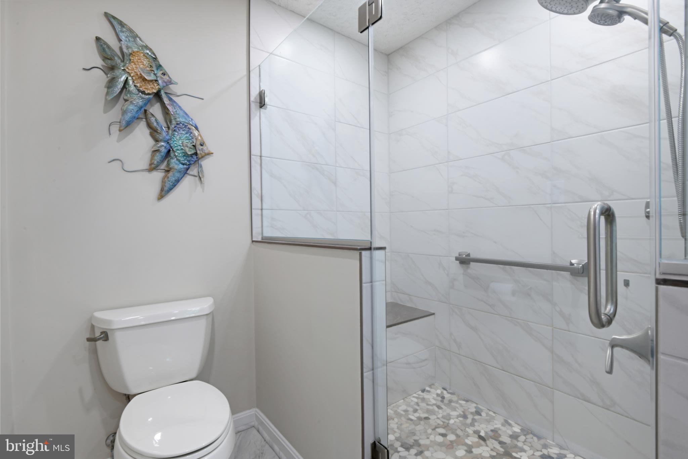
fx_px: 306
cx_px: 344
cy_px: 230
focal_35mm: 16
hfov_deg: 96.7
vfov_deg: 73.7
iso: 100
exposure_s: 1.6
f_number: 16
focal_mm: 16
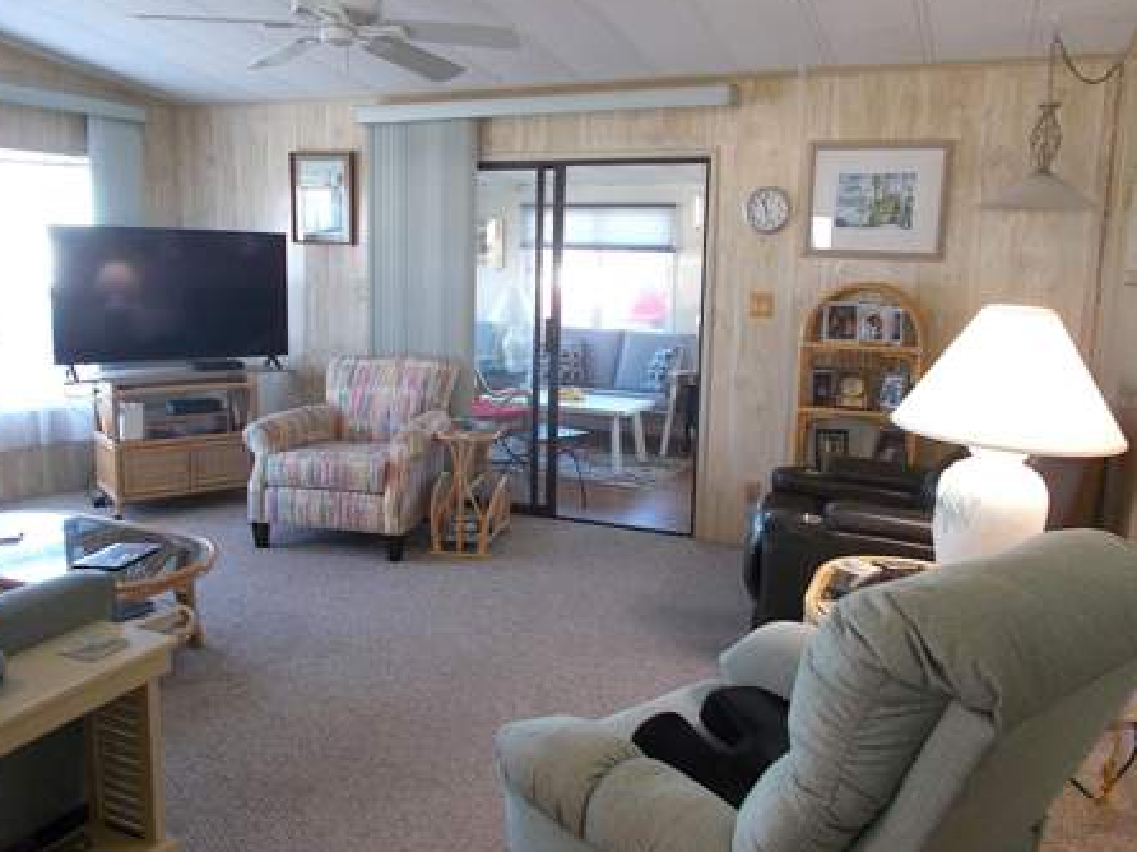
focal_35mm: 28
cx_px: 574
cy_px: 400
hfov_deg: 63.5
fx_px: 919
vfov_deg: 49.7
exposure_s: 1/20
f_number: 3.2
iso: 200
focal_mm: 4.6
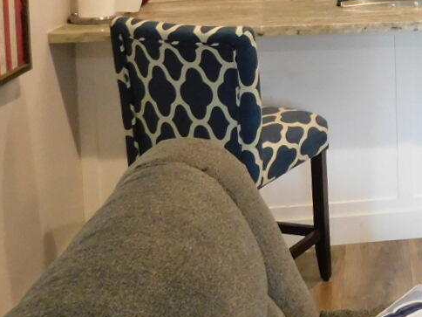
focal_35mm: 76
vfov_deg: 18.6
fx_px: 927
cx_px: 584
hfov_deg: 22.3
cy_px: -42
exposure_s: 1/20
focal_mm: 4
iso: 400
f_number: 3
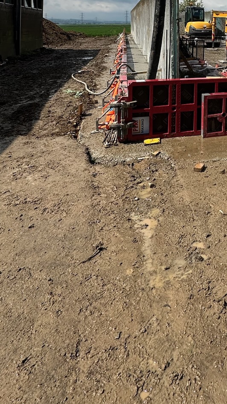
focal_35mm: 33
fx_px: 353
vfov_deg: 51.8
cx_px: 266
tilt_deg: -0.9
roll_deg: -1.4
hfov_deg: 30.7
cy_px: 34
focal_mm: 2.22
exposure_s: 1/2959
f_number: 2.2
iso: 50
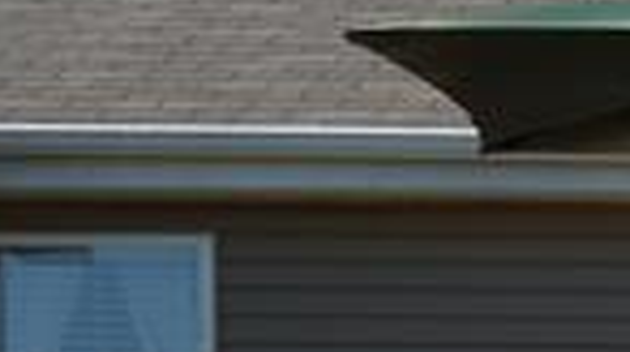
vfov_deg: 8.3
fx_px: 2301
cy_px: 691
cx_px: 1054
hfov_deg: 14.2
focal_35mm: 138
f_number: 5.6
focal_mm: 5.1
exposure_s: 1/500
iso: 100
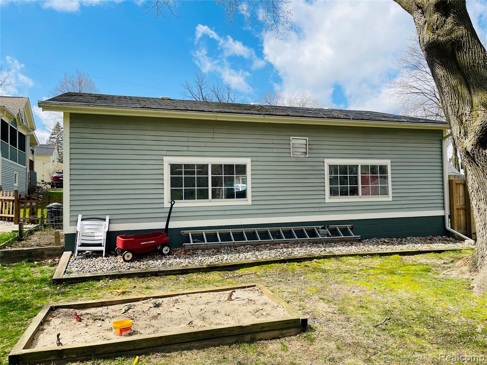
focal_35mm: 25
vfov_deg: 54.9
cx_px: 244
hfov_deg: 69.4
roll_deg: +2.0
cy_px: 182
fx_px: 352
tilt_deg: +2.8
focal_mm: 5.1
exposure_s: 1/2924
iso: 32
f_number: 1.6
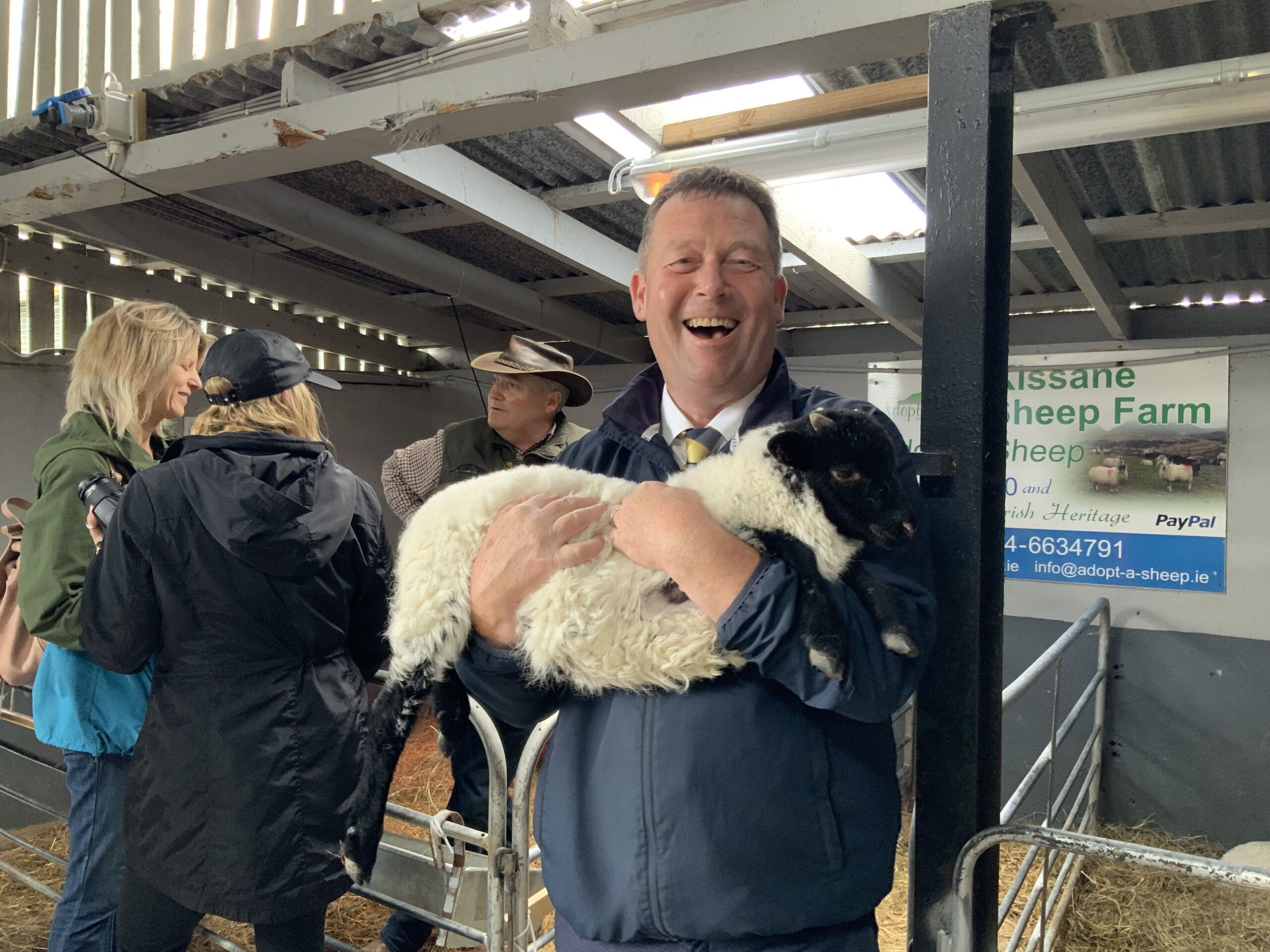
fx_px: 1064
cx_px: 635
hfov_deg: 61.7
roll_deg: -0.9
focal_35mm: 29
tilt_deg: -3.3
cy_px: 476
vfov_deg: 48.2
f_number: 1.8
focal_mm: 3
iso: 64
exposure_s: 1/50
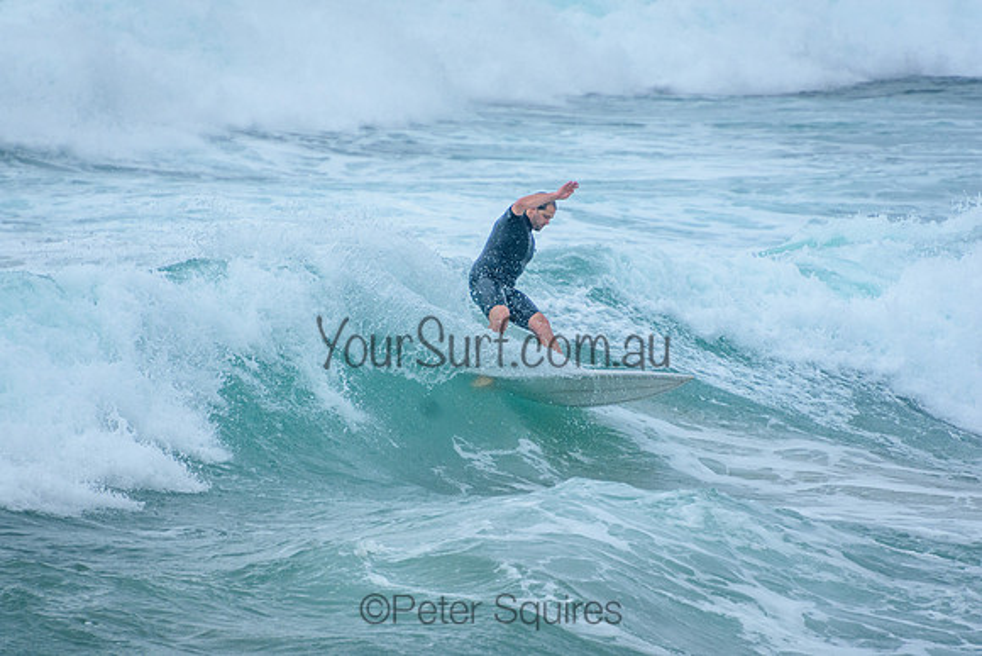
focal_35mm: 600
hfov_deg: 3.4
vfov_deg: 2.3
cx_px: 491
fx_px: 16370
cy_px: 328
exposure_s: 1/2000
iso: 560
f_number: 5.6
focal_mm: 400
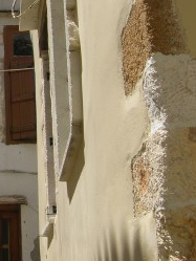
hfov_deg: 13.2
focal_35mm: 108
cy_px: 53
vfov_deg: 18.0
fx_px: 815
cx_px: -61
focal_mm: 8.9
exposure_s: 1/210
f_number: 6.3
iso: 50
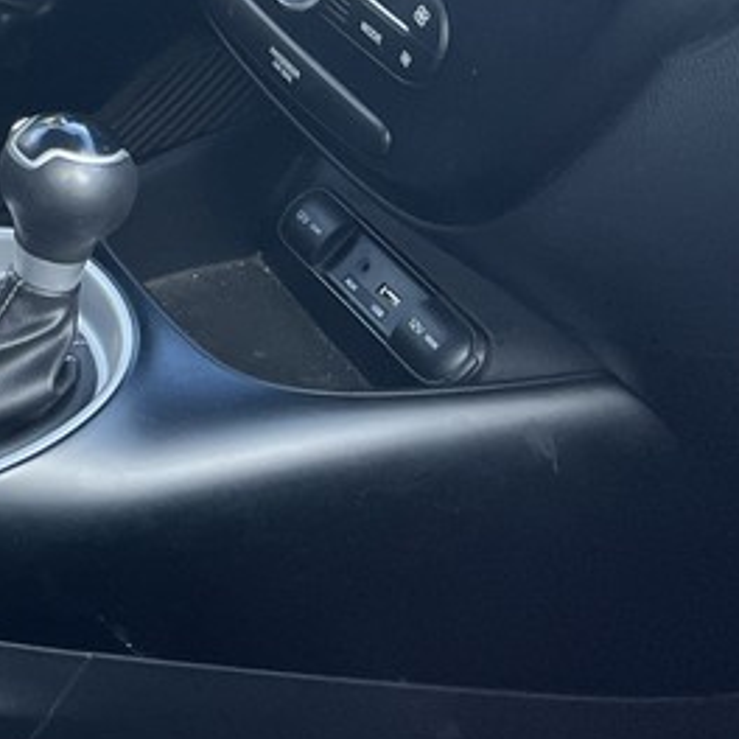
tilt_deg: -22.8
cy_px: -210
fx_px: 2150
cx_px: -661
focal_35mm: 89
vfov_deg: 18.2
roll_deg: -0.3
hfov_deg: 16.0
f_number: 1.5
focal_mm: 5.7
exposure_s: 1/121
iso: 64
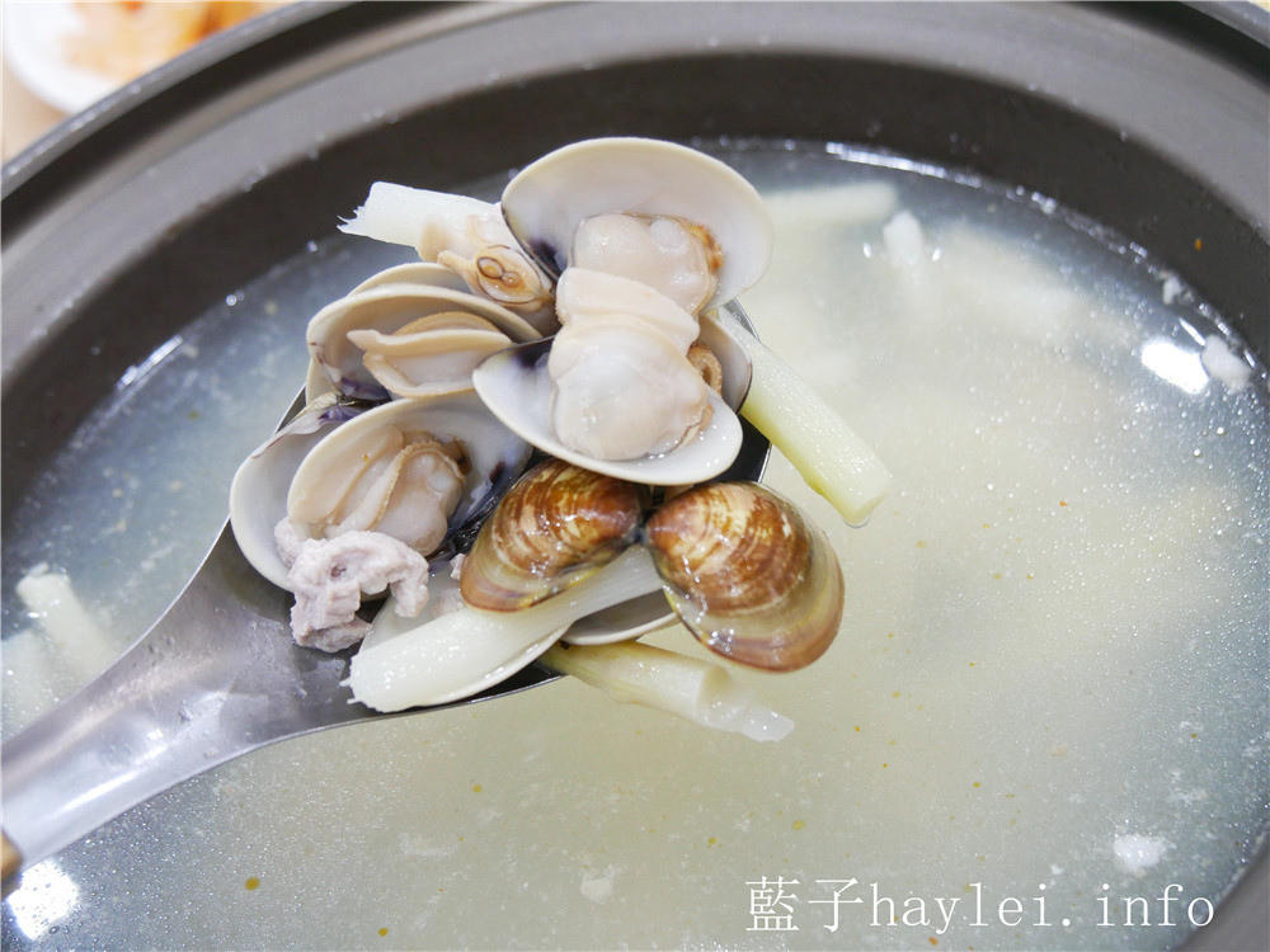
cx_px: 635
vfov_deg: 22.9
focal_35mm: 64
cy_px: 476
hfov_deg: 30.3
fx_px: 2348
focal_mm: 32
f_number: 4.4
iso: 1600
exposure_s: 1/80
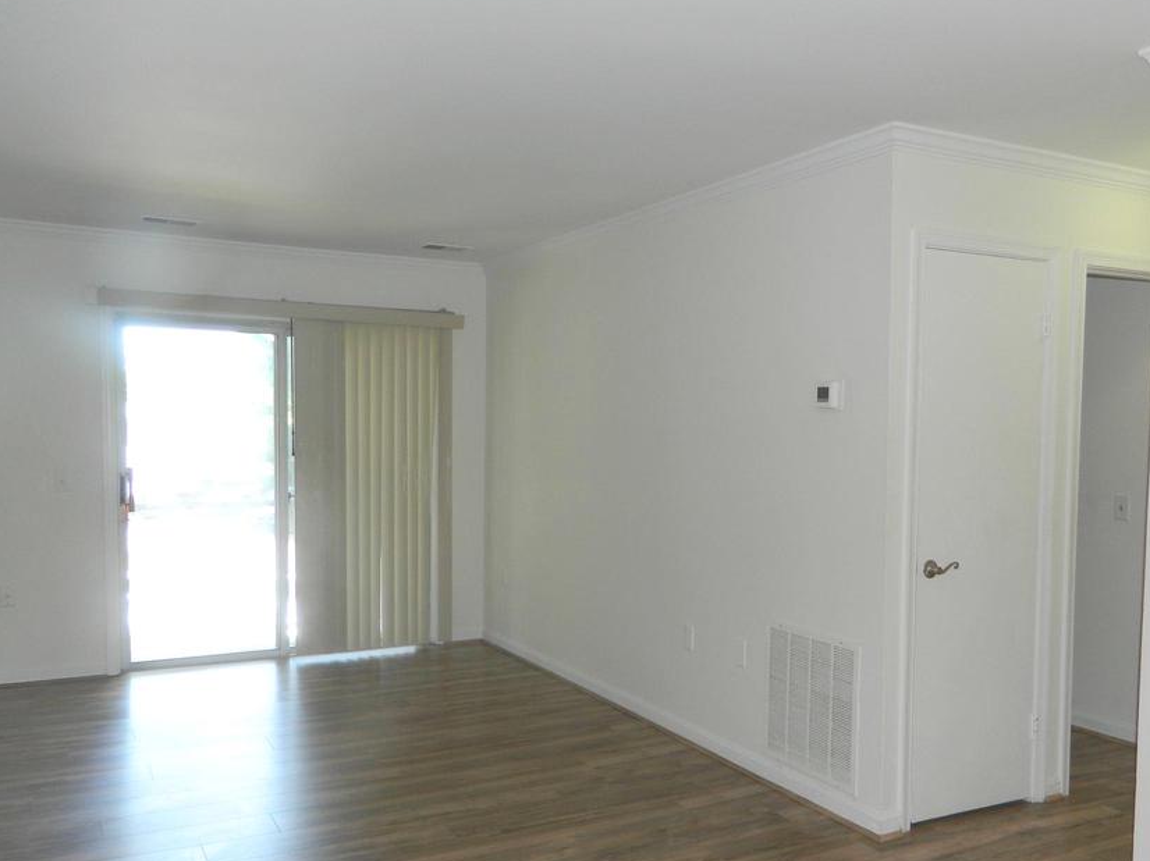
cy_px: 491
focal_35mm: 31
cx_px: 620
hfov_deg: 58.3
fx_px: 1030
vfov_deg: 45.3
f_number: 3.1
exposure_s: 1/30
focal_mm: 4.5
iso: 80
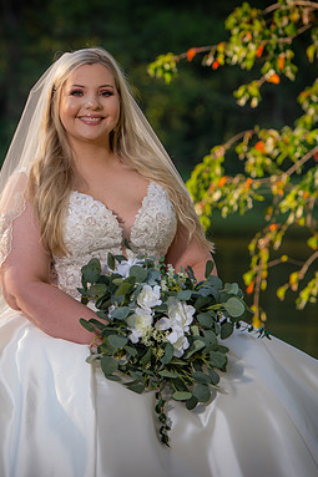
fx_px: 2612
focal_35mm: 197
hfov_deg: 7.0
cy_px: 238
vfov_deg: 10.4
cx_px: 117
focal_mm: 130
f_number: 5
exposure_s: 1/160
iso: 125
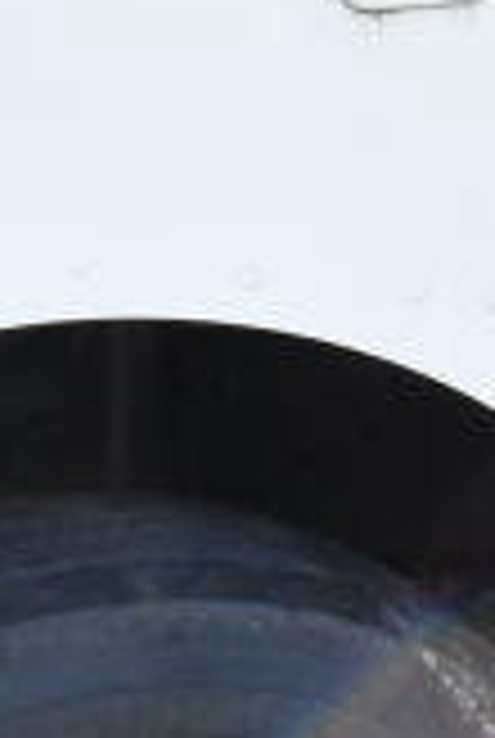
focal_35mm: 192
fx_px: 3939
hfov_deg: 6.8
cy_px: -634
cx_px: 1220
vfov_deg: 10.1
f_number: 10
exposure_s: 1/400
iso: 1600
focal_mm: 23
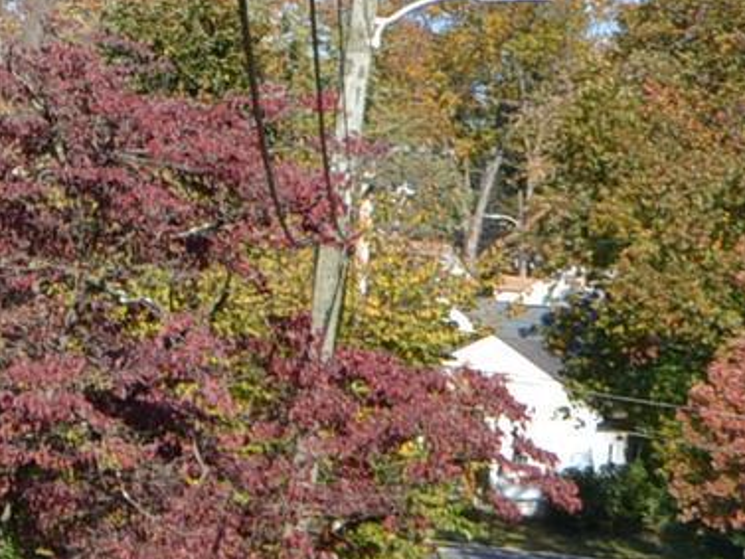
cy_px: 410
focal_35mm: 188
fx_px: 4047
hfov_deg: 10.3
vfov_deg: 7.9
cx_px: -194
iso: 100
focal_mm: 24
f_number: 6.3
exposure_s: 1/200
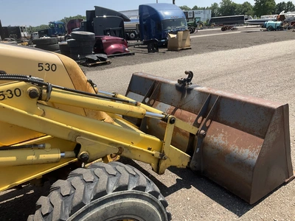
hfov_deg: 61.7
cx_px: 148
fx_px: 247
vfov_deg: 48.2
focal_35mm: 29
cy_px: 110
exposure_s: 1/1412
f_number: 1.8
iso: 25
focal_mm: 3
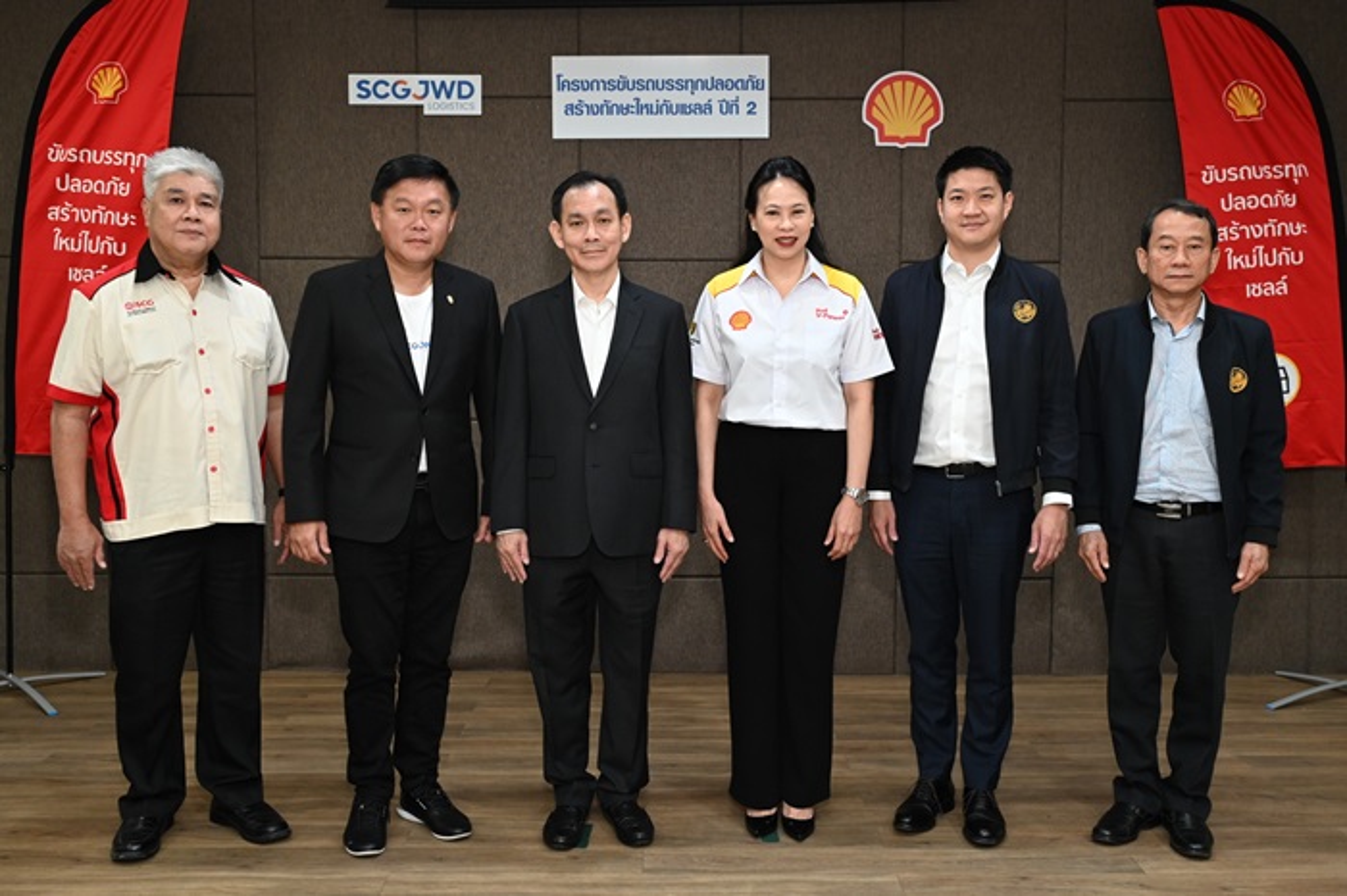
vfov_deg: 38.3
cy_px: 448
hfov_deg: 55.1
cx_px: 674
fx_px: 1290
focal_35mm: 34
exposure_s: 1/80
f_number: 5.6
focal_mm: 34.5
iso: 2000
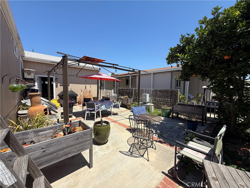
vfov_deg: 85.7
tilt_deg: -3.7
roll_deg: -0.5
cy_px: 94
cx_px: 125
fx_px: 101
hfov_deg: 102.1
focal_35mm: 14
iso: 50
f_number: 2.2
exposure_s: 1/1698
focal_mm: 2.22
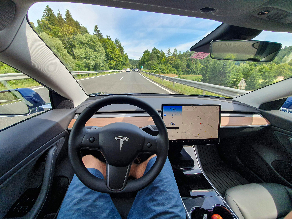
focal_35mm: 13
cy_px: 110
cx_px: 146
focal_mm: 1.8
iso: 50
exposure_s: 1/381
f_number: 2.2
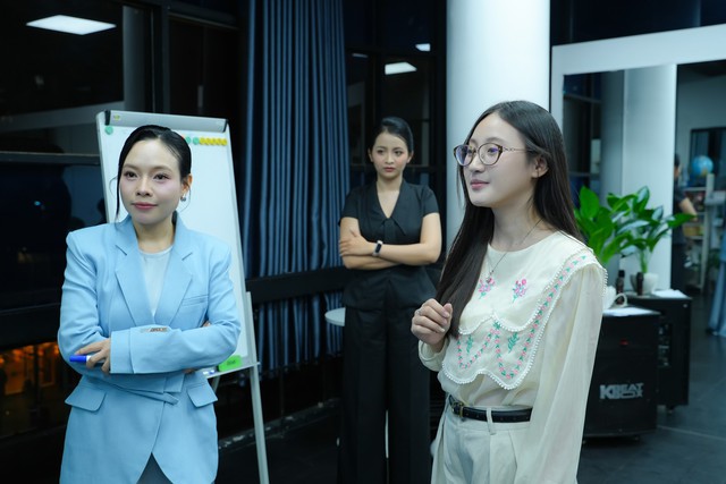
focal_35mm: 37
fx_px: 746
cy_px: 242
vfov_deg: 36.0
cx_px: 363
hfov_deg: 51.9
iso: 800
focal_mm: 37
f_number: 4.5
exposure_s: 1/160
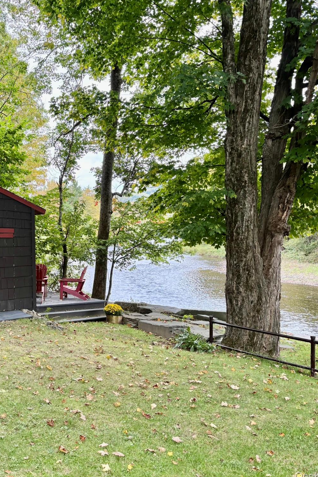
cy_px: 239
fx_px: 490
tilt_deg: -0.4
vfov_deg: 51.9
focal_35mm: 37
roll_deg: -1.3
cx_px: 33
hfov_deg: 34.0
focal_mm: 5.96
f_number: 1.6
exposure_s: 1/242
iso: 64
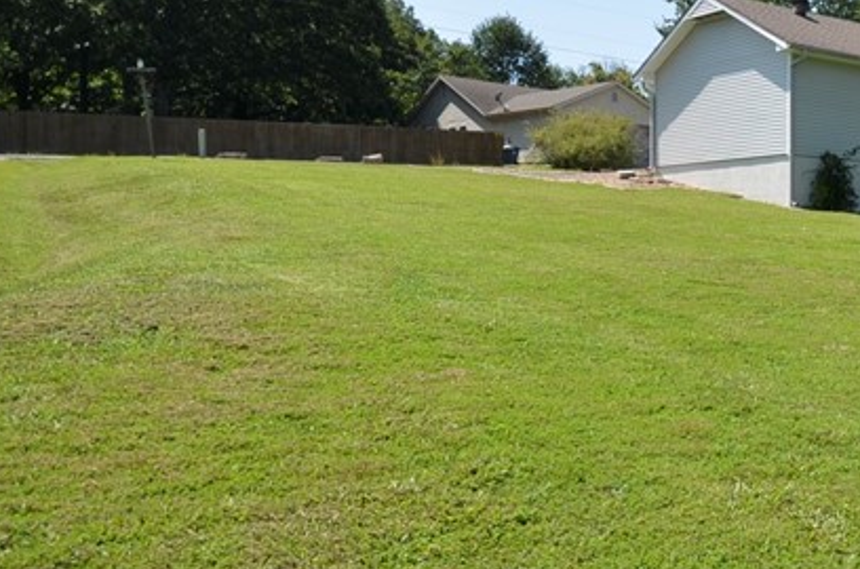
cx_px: 1017
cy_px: 252
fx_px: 953
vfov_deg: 33.2
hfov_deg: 37.5
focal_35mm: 40
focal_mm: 10
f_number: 8
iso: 110
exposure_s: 1/250
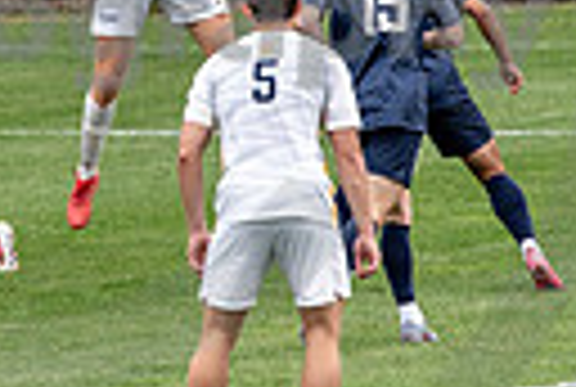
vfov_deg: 1.5
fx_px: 14626
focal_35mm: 912
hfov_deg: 2.3
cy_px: -38
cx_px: -36
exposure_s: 1/1000
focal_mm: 200
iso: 320
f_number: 4
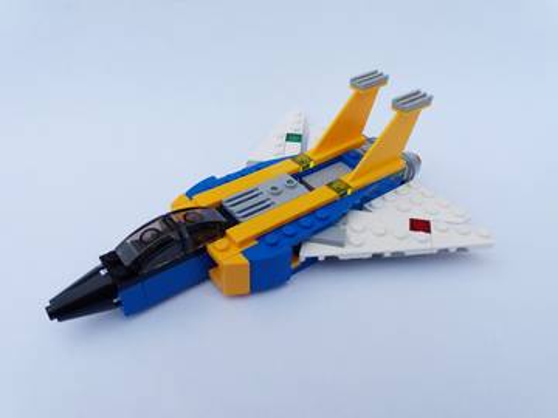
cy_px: 209
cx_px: 279
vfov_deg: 49.7
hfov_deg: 63.4
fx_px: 451
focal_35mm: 28
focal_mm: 3.7
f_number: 1.9
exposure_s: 1/303
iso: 64
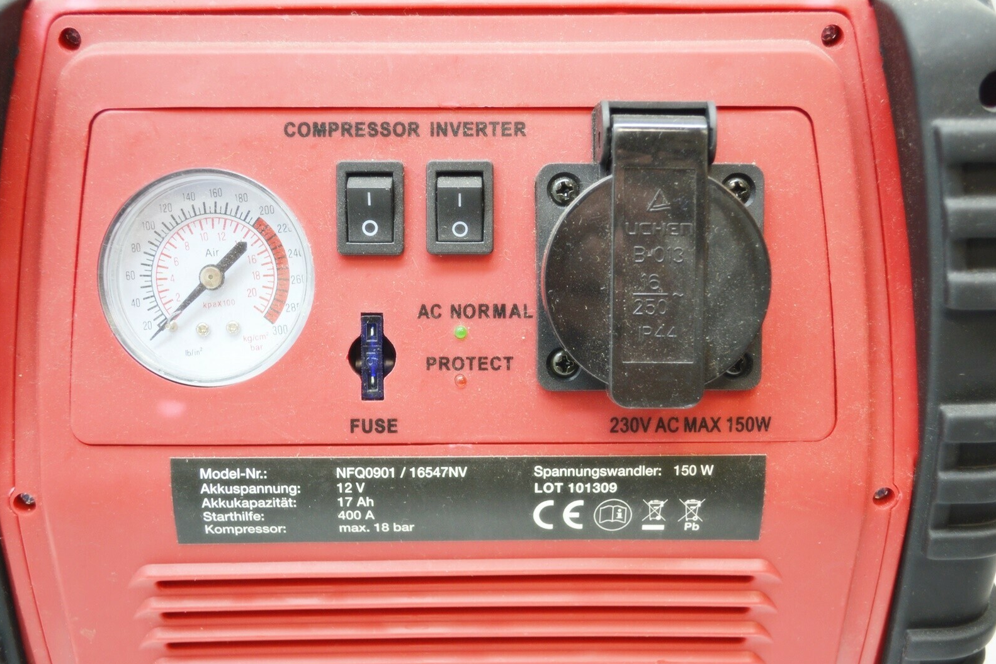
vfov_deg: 31.2
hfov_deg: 45.4
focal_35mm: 43
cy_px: 336
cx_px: 488
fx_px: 1190
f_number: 4.5
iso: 400
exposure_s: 1/50
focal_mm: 28
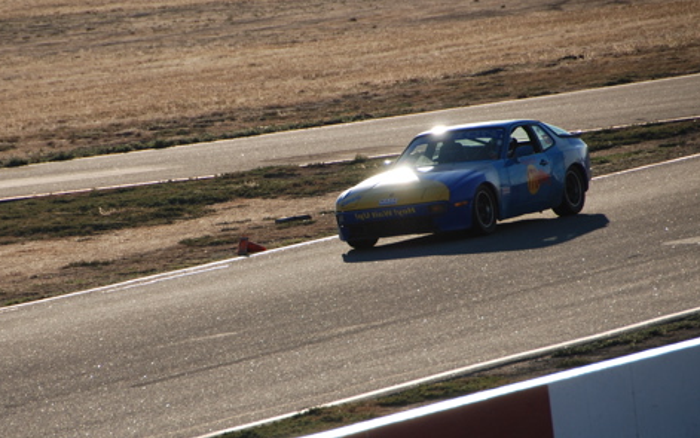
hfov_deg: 5.1
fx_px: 7922
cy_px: 292
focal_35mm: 415
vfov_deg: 3.2
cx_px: 289
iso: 200
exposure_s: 1/1250
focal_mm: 200
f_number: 5.6
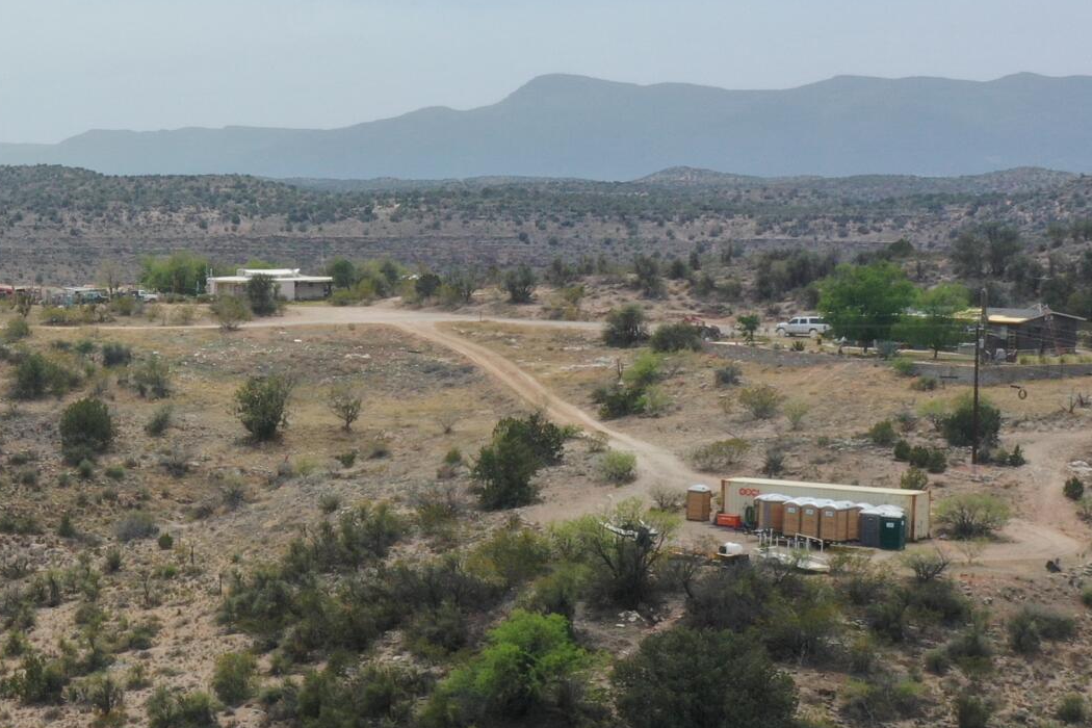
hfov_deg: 23.3
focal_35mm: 80
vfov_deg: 17.1
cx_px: -202
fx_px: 2426
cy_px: 413
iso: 100
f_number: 9
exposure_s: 1/240
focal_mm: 10.26
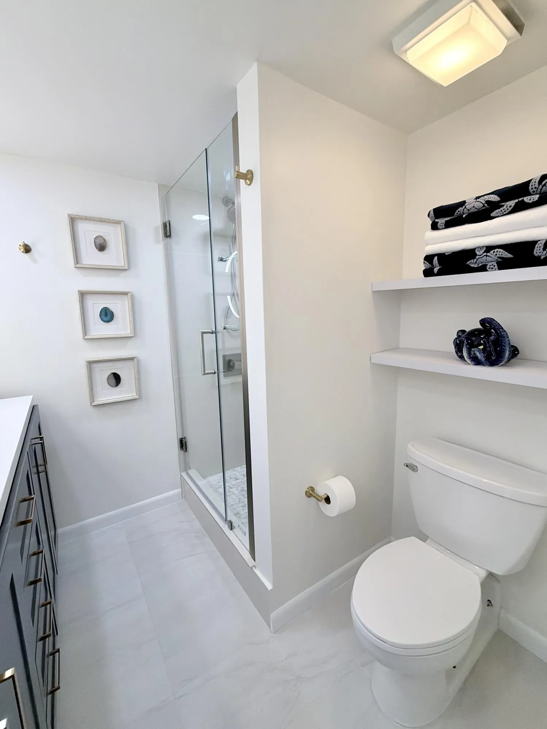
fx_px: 295
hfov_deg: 85.6
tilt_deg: -9.2
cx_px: 274
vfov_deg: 102.1
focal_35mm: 14
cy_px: 364
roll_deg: +3.1
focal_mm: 2.22
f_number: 2.2
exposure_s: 1/120
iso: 80
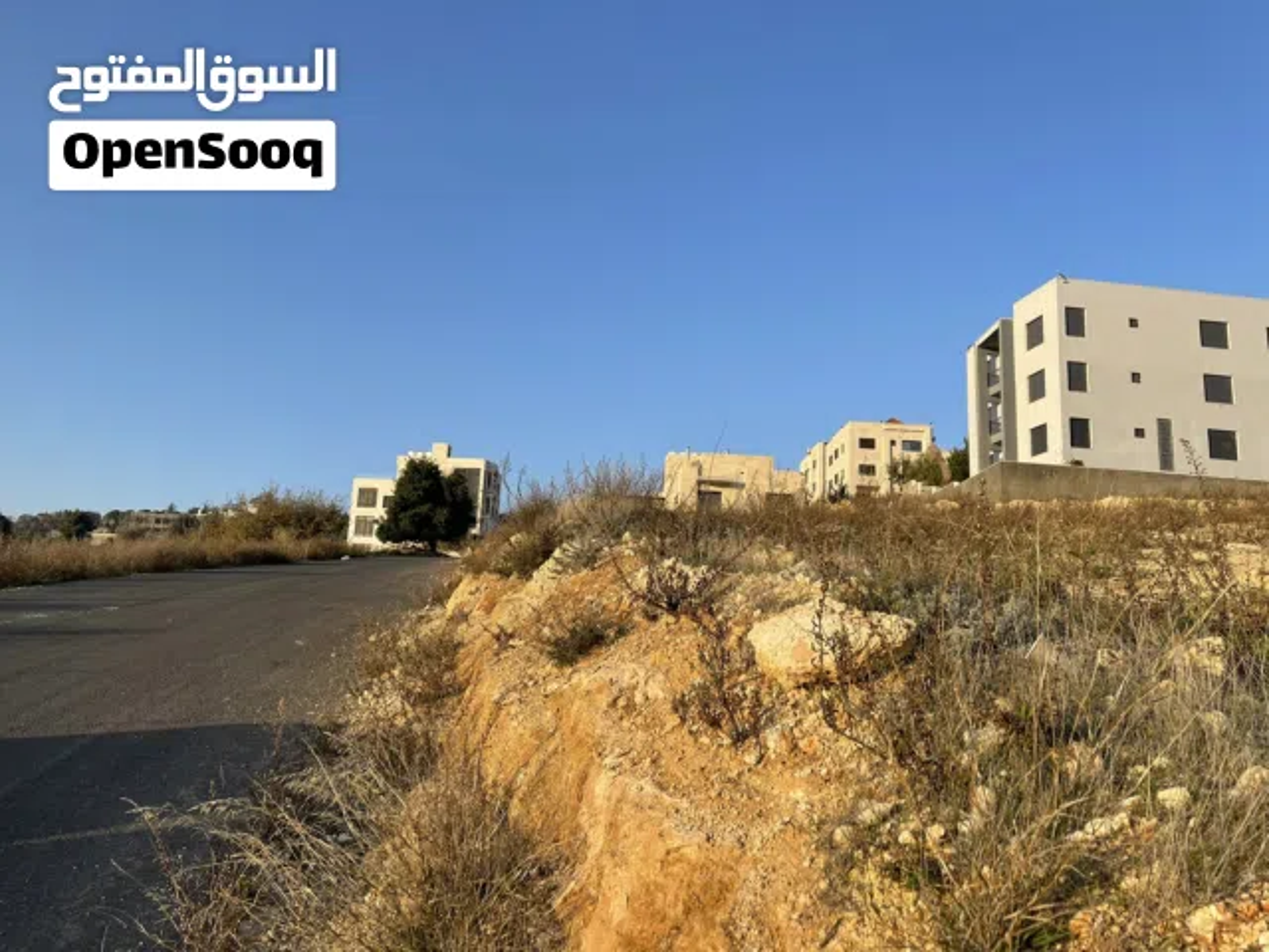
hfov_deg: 67.3
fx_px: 953
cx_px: 634
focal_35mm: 26
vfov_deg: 53.1
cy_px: 476
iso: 32
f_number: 1.6
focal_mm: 5.1
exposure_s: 1/1821
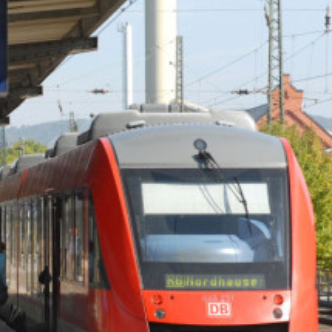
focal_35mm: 248
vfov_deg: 7.1
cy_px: 139
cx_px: -26
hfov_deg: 7.0
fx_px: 2691
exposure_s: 1/250
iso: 160
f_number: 7.1
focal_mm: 70
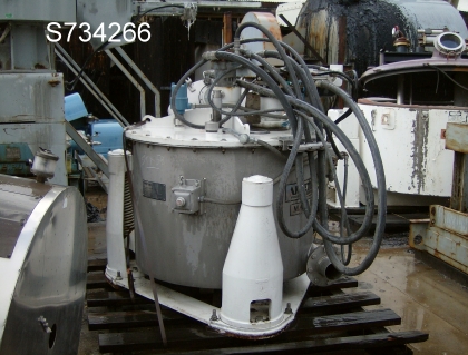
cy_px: 178
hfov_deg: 41.1
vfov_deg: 31.8
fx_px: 625
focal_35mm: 46
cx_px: 234
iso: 100
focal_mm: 7.7
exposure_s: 1/291
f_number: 3.1
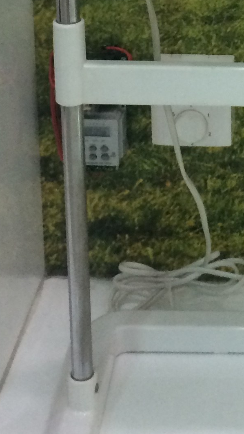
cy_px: -45
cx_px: 272
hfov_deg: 12.3
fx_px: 1116
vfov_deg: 20.9
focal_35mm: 97
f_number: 2.2
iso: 80
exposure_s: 1/33
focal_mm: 4.15
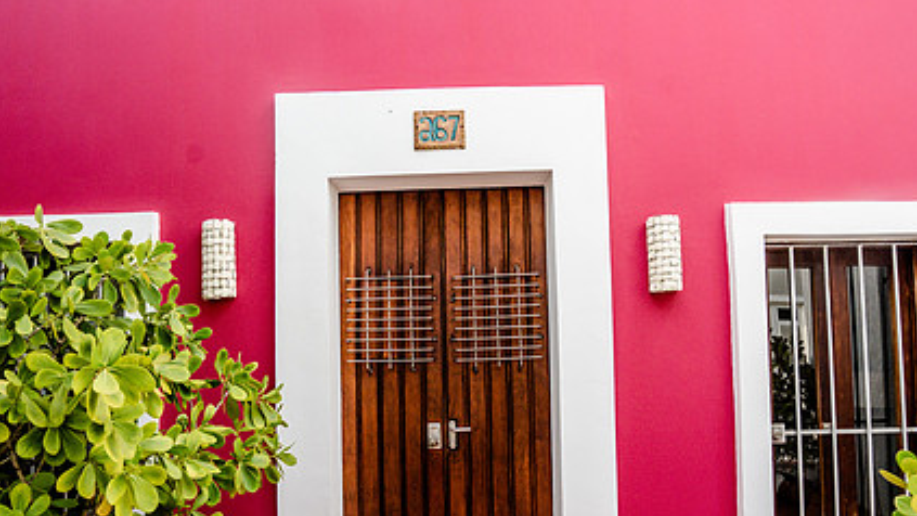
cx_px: 449
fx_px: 559
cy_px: 311
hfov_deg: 78.7
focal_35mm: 23
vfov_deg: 49.2
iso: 400
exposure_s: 1/160
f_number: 5.6
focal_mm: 16
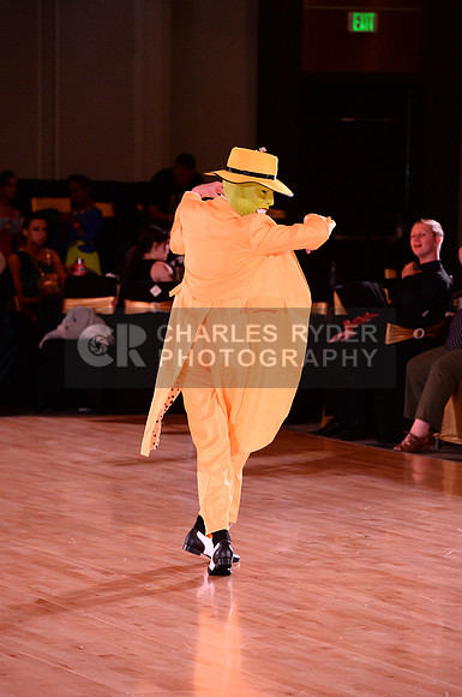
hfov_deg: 6.8
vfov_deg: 10.3
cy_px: 348
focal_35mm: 200
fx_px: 3861
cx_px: 231
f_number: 5.6
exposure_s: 1/250
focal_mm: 200
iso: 4000
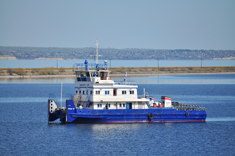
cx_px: 118
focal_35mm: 330
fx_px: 2151
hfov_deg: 6.3
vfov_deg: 4.2
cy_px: 78
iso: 200
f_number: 5.3
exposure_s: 1/2000
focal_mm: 220
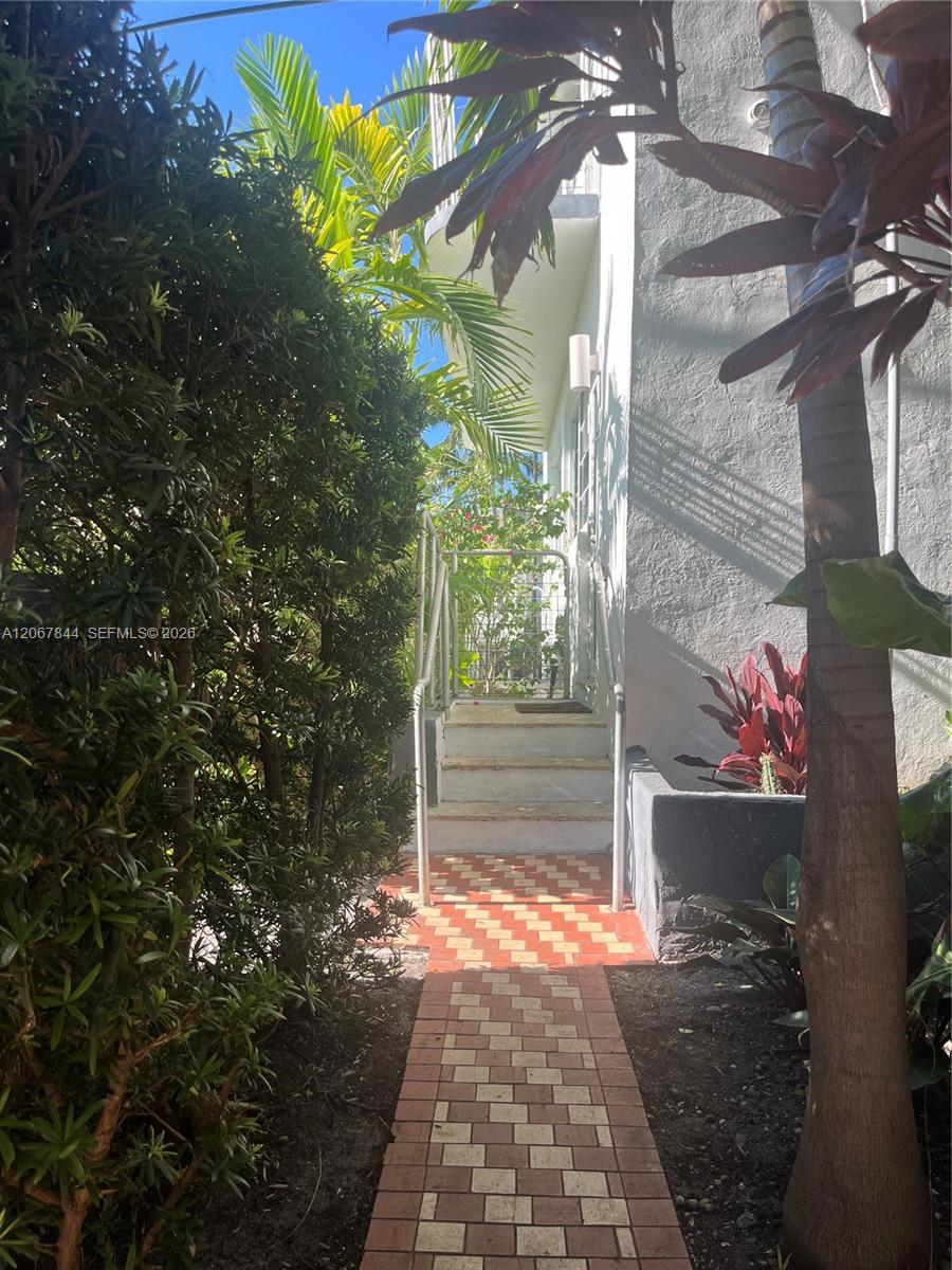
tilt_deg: +0.4
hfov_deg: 53.1
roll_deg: -0.6
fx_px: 953
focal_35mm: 26
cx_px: 476
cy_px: 635
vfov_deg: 67.3
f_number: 1.6
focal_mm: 5.1
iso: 50
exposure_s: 1/816
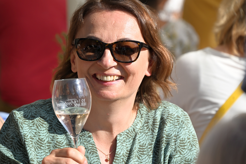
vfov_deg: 8.8
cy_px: 82
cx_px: 123
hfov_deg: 13.3
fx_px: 1058
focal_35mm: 155
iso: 200
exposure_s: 1/640
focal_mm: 155
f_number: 6.3
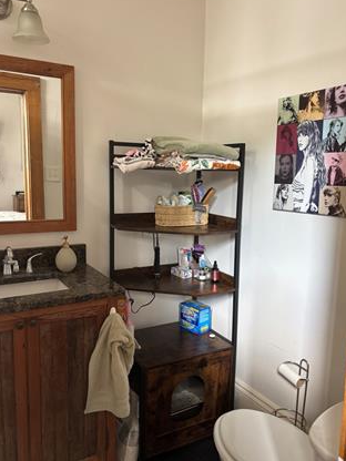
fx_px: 400
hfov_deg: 46.8
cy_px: 232
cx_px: 177
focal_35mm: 30
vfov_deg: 60.0
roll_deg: -2.1
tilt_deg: -8.2
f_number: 1.6
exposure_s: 1/60
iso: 200
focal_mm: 5.96
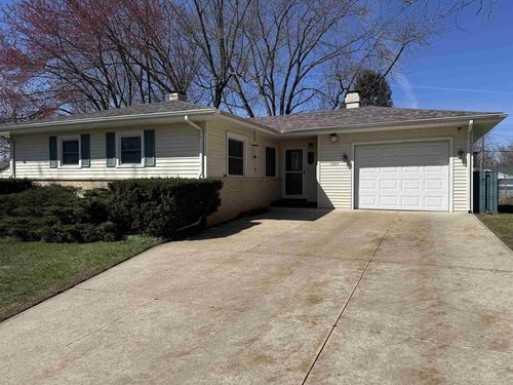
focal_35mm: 24
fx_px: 356
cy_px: 192
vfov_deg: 56.8
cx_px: 256
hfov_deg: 71.6
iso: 80
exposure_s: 1/7092
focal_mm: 6.76
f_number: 1.78
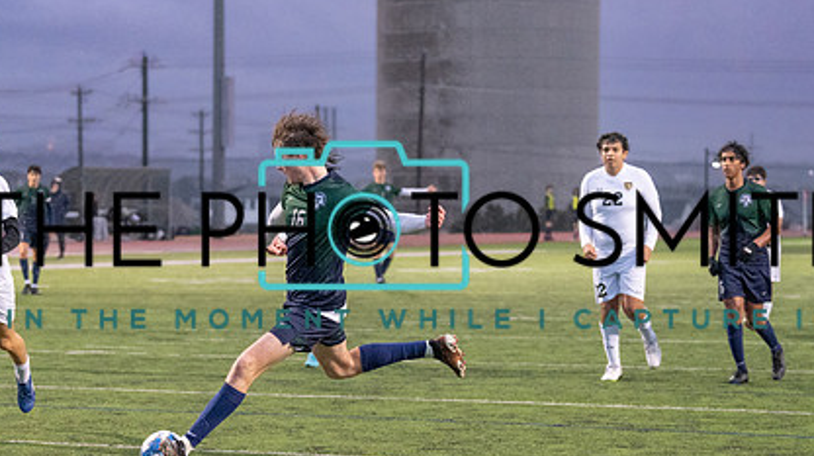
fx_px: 3213
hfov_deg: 14.4
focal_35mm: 149
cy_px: 404
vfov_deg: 8.1
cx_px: 263
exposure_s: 1/1250
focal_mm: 78
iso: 5000
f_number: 2.8
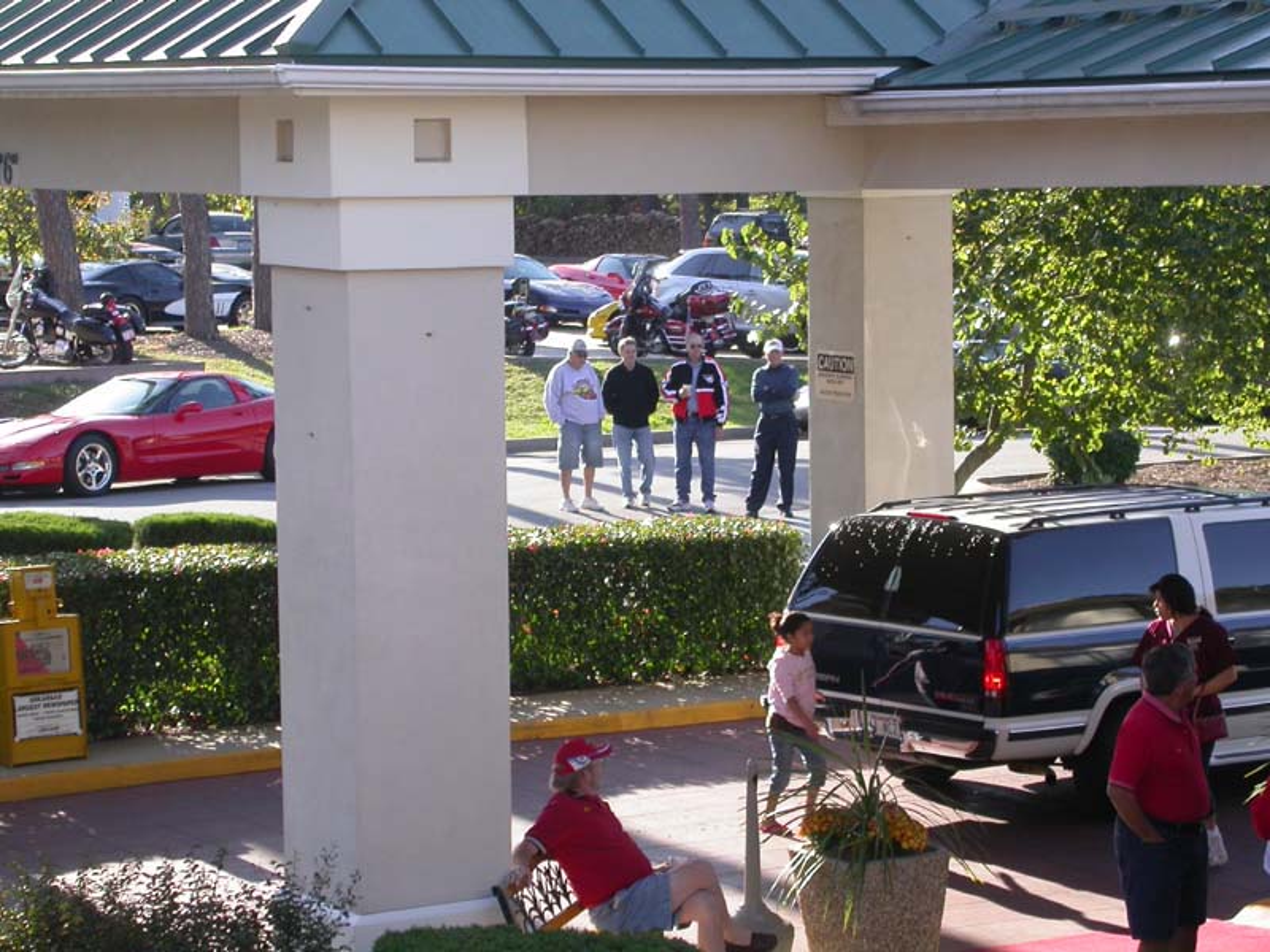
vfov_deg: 13.8
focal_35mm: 107
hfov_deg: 18.4
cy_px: 476
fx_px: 3926
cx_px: 635
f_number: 4.1
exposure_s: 1/183
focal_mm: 22.2
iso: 100
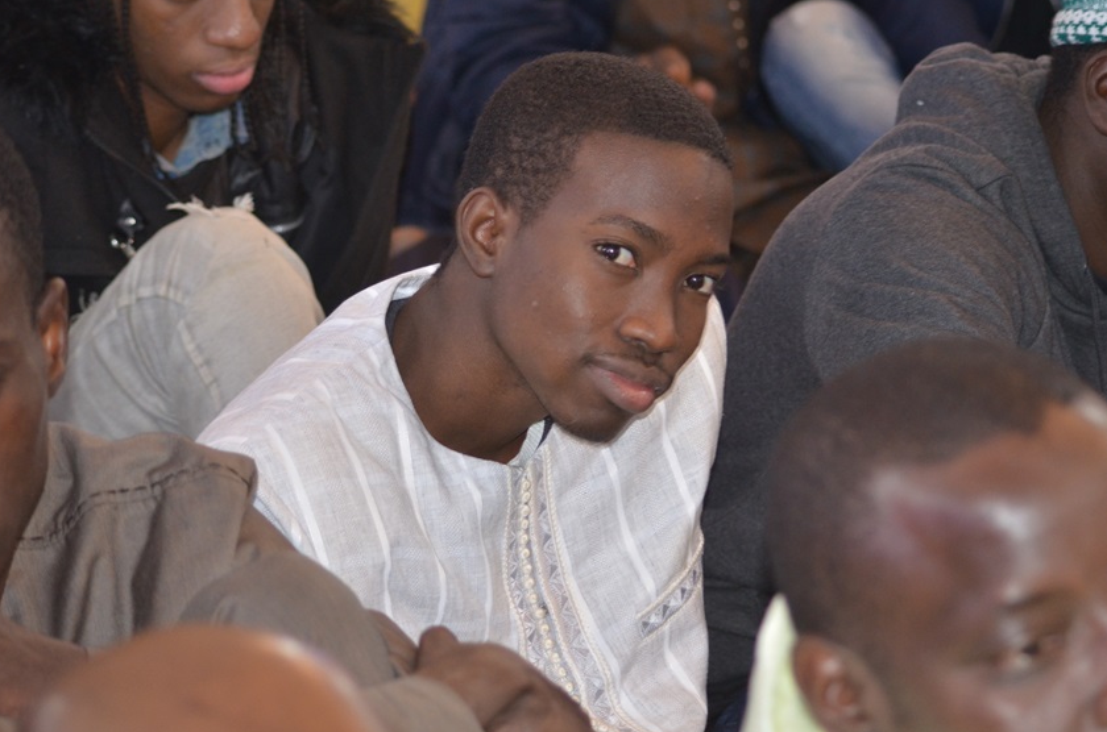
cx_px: 600
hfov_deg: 16.0
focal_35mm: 128
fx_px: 3927
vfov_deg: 10.7
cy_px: 308
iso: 800
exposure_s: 1/60
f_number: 4
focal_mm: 70
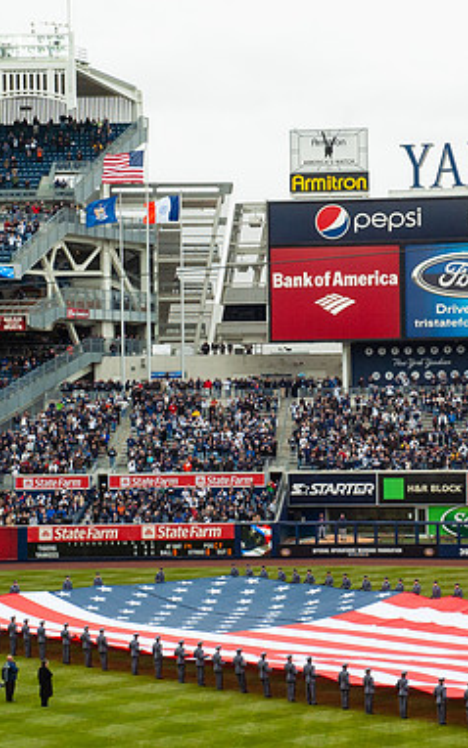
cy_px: 374
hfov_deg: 12.8
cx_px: 374
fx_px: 2080
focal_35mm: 102
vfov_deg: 20.4
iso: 320
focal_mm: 44
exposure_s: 1/320
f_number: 9
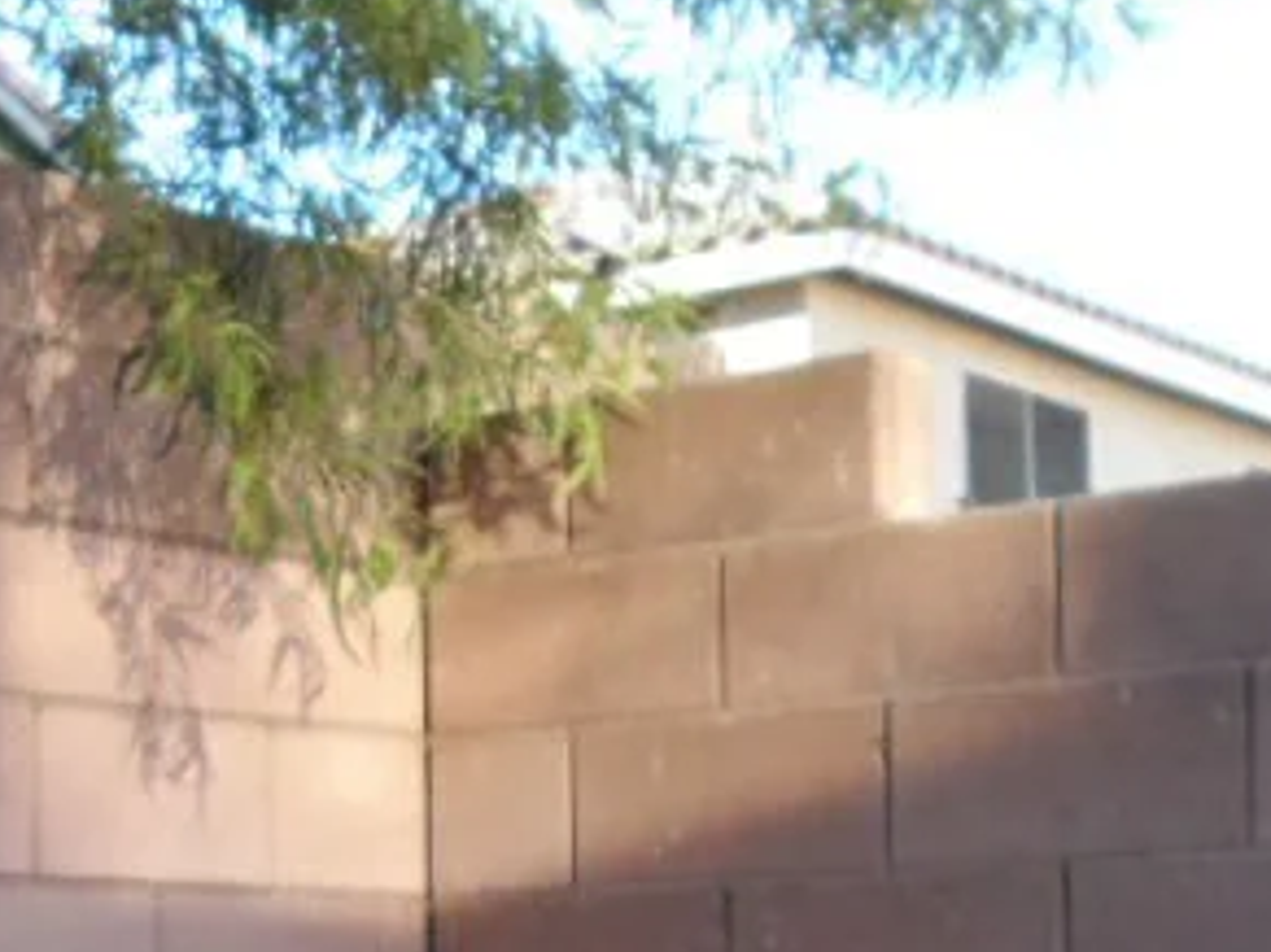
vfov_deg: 16.3
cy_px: 1057
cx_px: -218
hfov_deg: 20.9
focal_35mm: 88
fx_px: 3230
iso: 80
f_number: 2.5
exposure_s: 1/125
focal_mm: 4.5
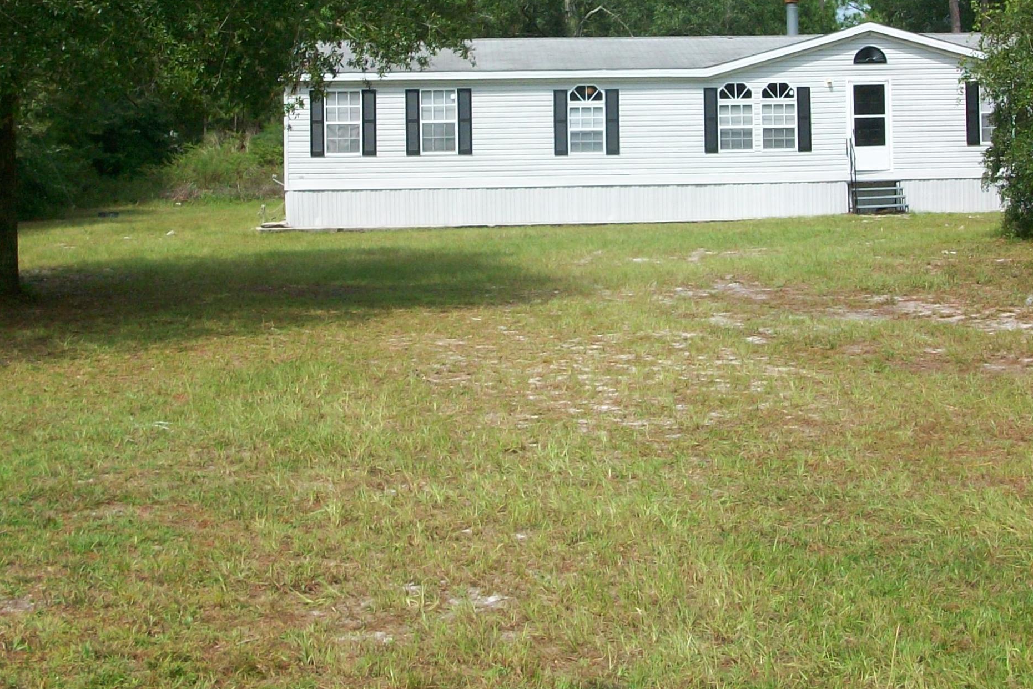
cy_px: 81
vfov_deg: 23.2
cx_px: 573
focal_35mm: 57
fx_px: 1636
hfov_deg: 35.0
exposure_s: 1/328
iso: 80
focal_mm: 5.7
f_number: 5.5
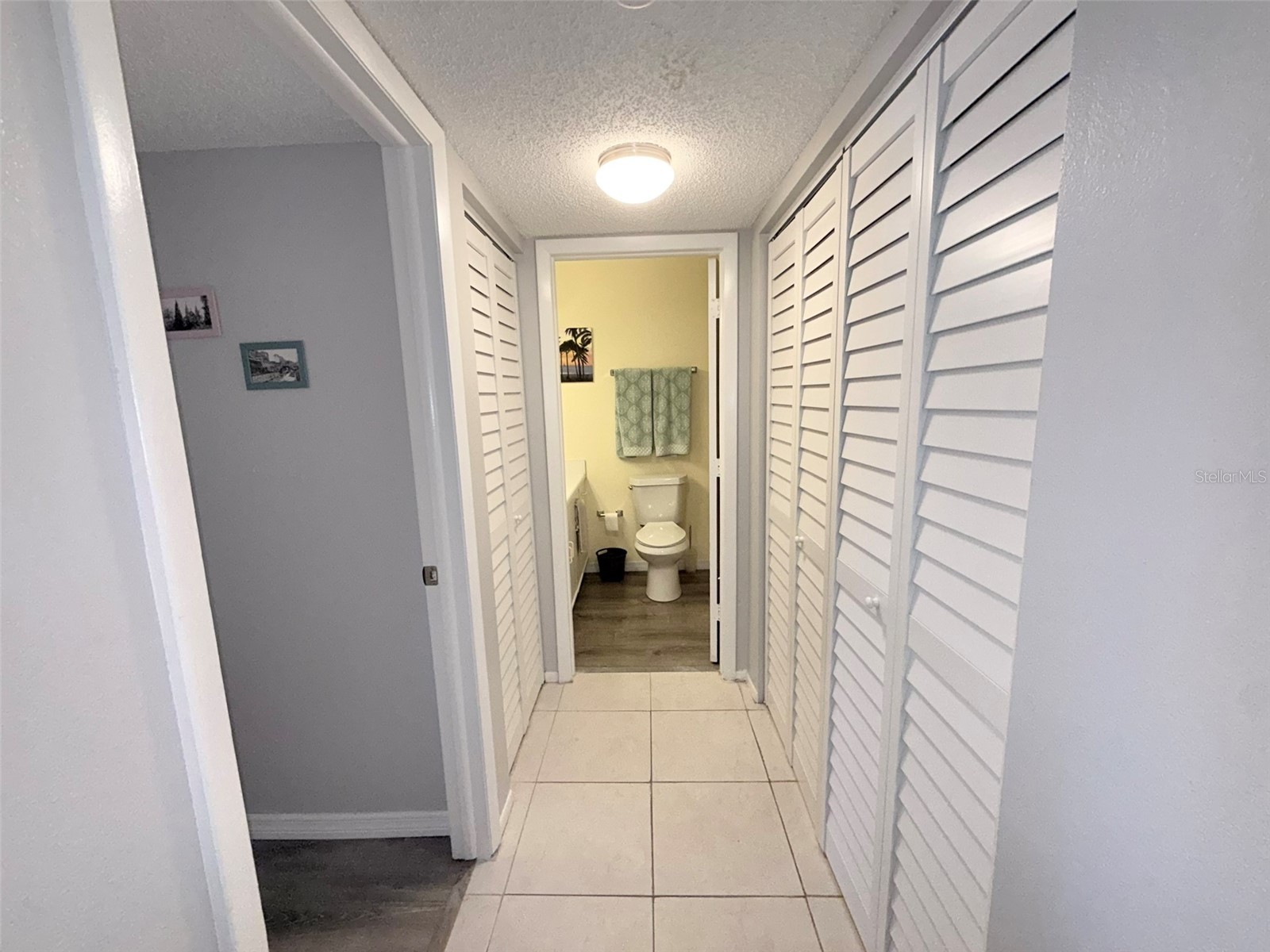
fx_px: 514
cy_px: 476
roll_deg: +1.4
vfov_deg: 85.7
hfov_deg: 102.1
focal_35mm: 14
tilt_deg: -9.3
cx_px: 635
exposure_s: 1/120
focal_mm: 2.22
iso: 400
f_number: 2.2
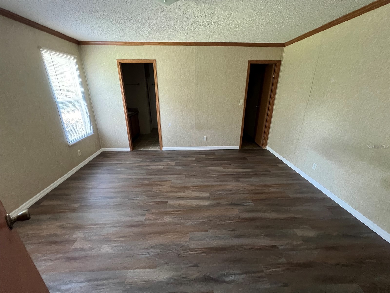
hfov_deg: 106.2
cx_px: 195
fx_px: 146
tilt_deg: -21.3
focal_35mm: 13
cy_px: 146
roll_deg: +0.0
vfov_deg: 89.9
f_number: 1.8
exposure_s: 1/60
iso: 640
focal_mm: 1.57
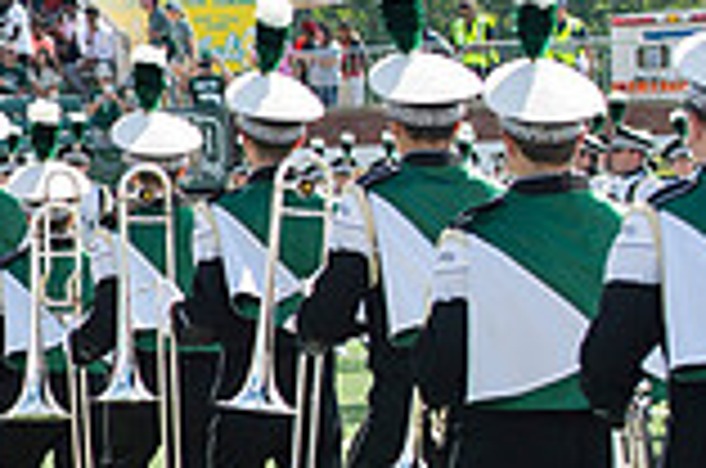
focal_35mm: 259
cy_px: 234
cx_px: -481
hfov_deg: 7.8
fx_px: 5069
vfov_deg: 5.3
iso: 200
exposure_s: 1/1000
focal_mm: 70
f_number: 4.5
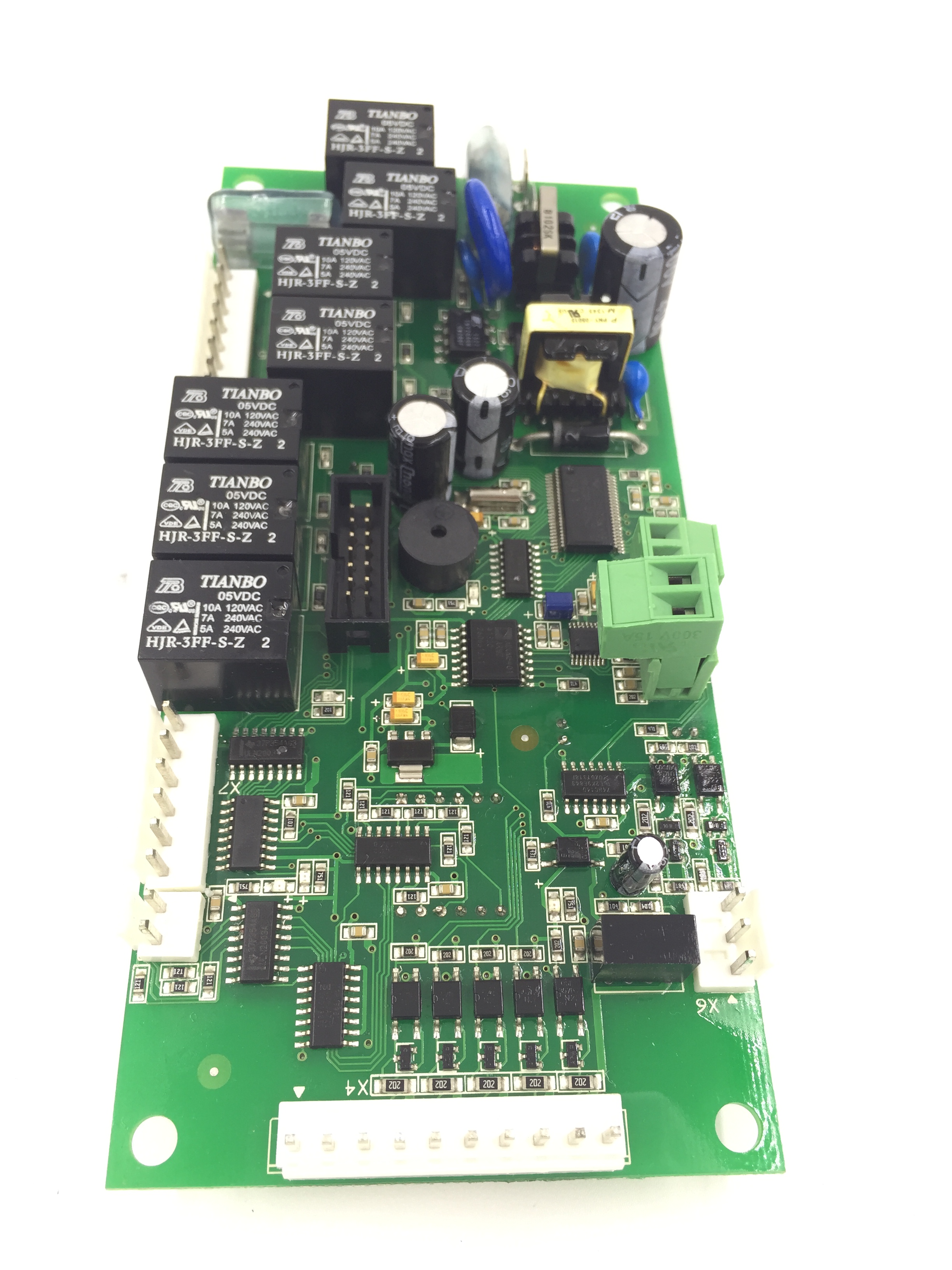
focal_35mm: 29
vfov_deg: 61.7
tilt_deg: -65.3
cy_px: 635
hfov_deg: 48.2
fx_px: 1063
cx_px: 476
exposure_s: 1/100
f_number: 2.2
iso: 40
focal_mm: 4.15
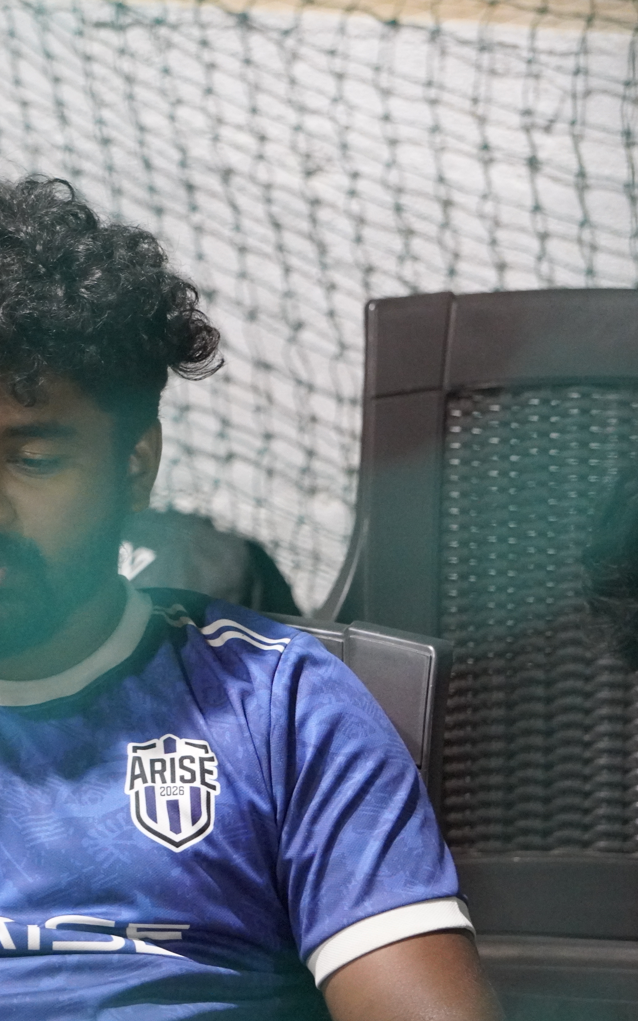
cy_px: 511
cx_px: -81
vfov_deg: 10.4
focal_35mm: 202
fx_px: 5619
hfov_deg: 6.5
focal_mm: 88
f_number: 4.5
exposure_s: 1/125
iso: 6400
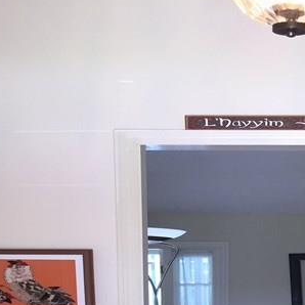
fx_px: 877
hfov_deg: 19.1
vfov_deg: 18.5
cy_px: 384
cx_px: 313
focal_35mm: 88
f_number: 2.2
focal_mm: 4.15
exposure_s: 1/30
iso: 40
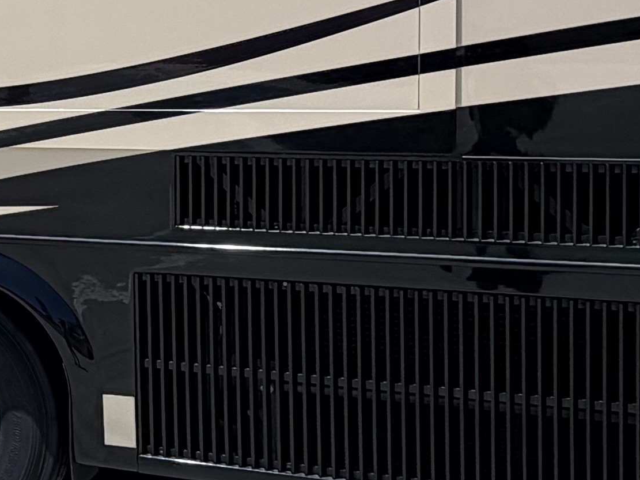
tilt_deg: +4.7
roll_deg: +0.3
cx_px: -297
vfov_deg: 20.3
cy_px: 114
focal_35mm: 72
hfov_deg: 22.6
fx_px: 1331
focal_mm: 2.22
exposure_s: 1/1211
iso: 20
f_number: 2.2
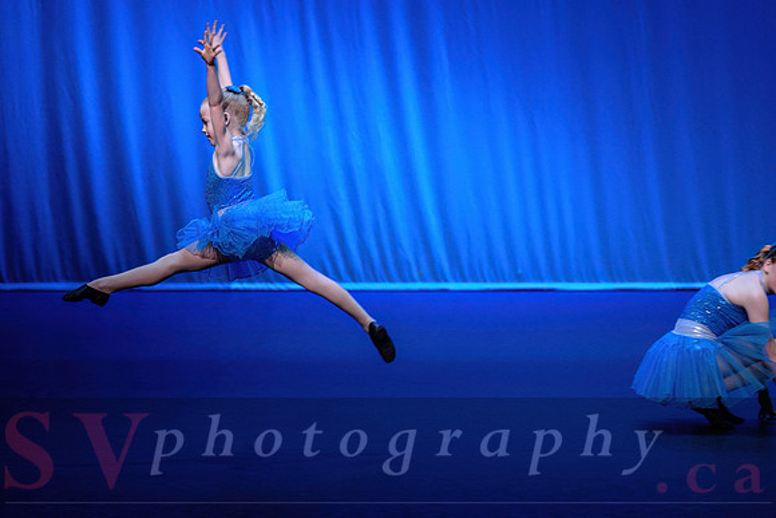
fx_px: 4048
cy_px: 280
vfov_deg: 7.3
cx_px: 356
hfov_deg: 10.9
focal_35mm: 188
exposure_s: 1/400
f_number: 2.8
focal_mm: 165
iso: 1600
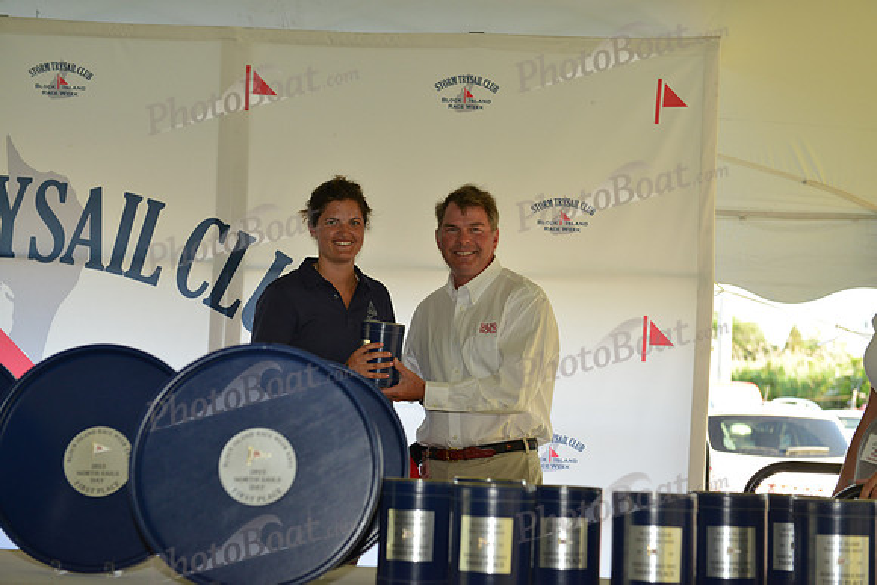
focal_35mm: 70
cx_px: 438
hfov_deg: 28.8
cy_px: 292
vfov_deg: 19.5
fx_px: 1706
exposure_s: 1/320
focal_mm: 70
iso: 1000
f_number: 5.6
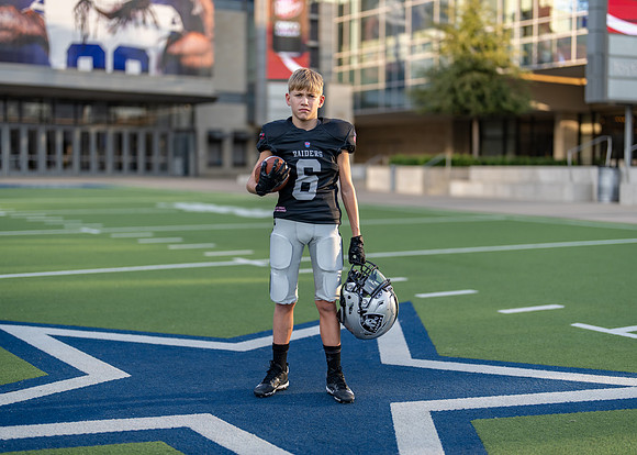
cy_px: 228
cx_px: 318
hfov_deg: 37.2
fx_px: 948
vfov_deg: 27.0
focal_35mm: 52
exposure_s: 1/2000
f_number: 1.2
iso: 100
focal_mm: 50
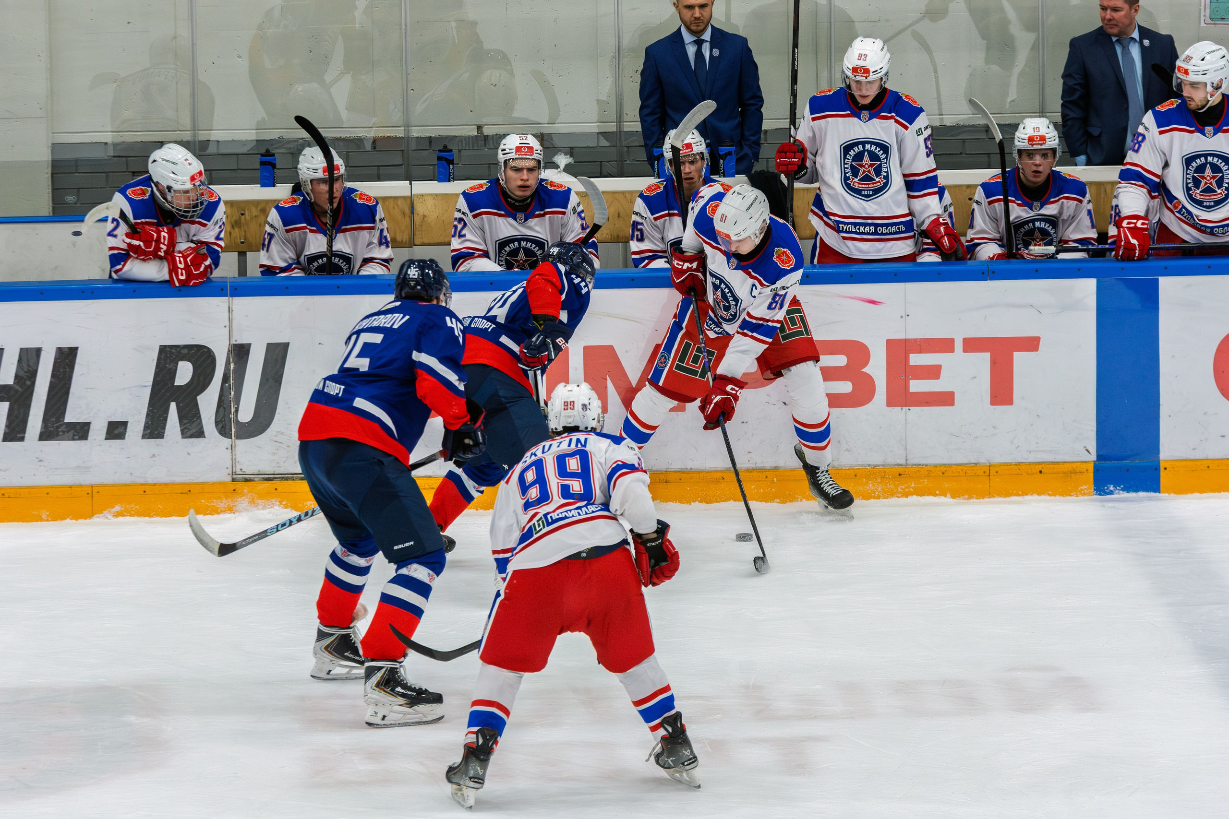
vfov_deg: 5.7
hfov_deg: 8.6
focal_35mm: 240
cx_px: 614
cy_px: 410
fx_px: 8193
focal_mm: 160
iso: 3600
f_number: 5.6
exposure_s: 1/1600
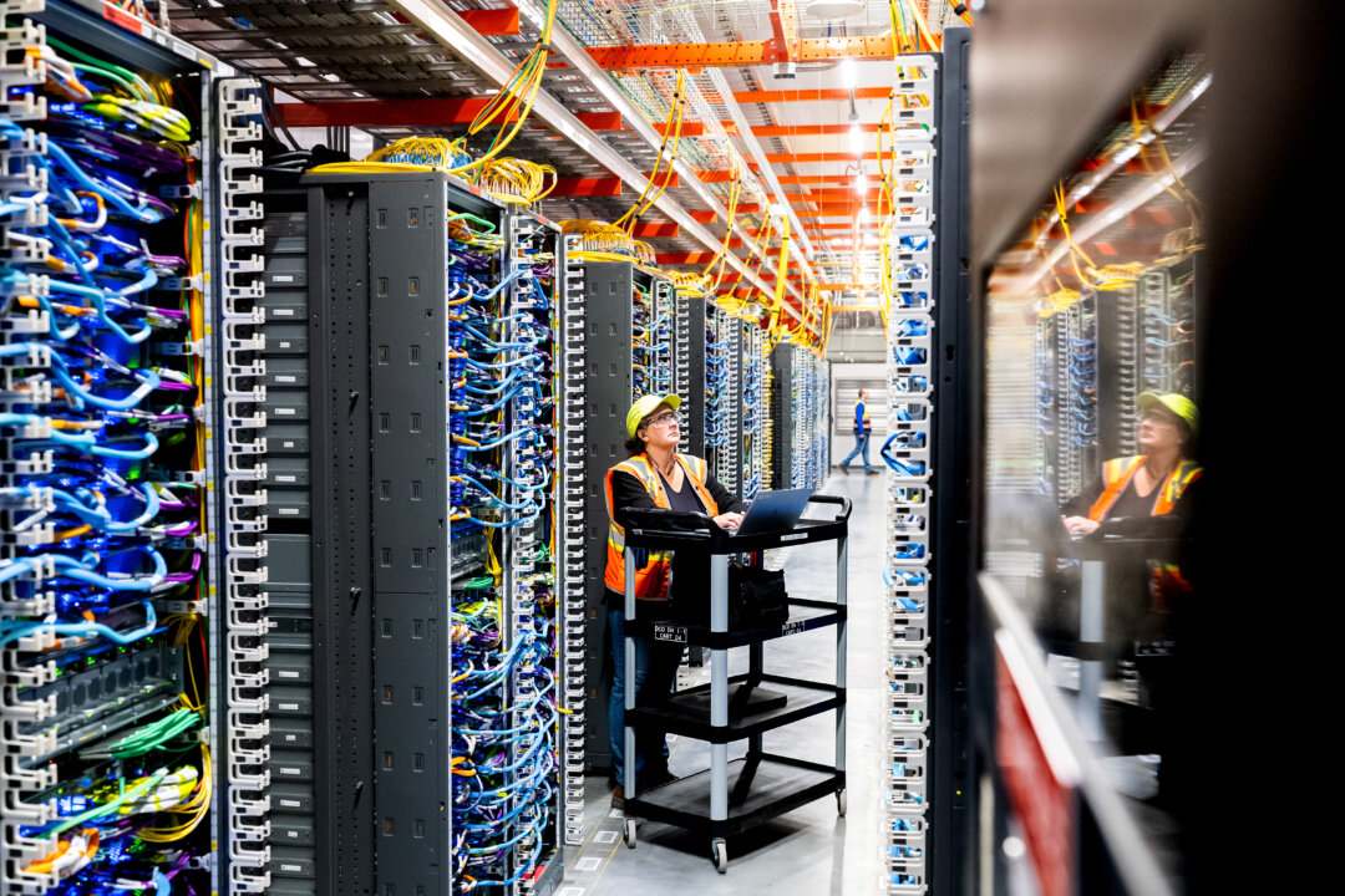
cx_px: 672
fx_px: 1308
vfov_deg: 37.9
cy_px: 448
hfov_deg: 54.4
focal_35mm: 35
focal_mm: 35
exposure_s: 1/125
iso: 6400
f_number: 4.8
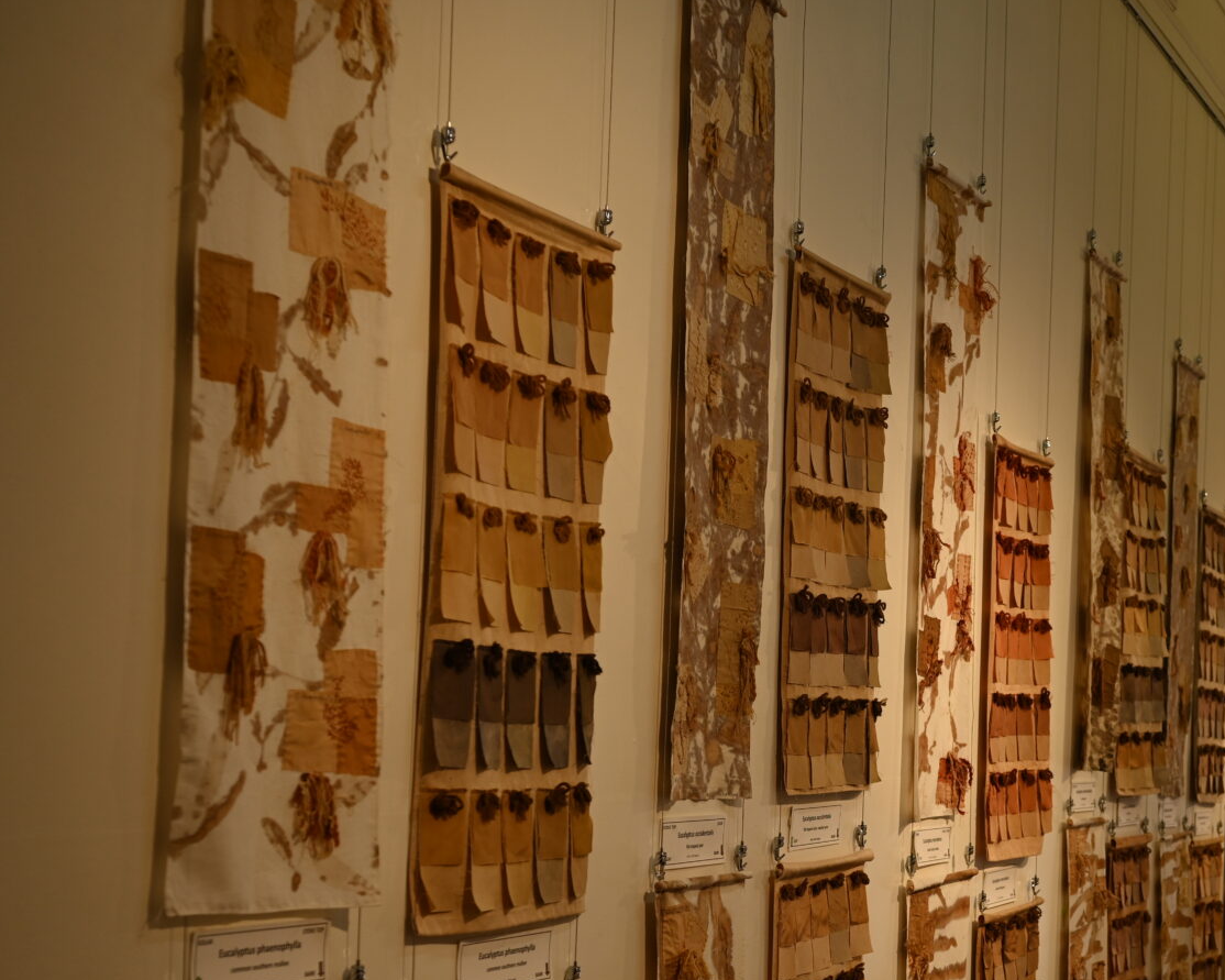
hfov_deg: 31.4
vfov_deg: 25.5
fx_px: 2139
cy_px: 723
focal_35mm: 59
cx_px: 924
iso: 250
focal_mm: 35
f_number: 4
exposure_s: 1/250
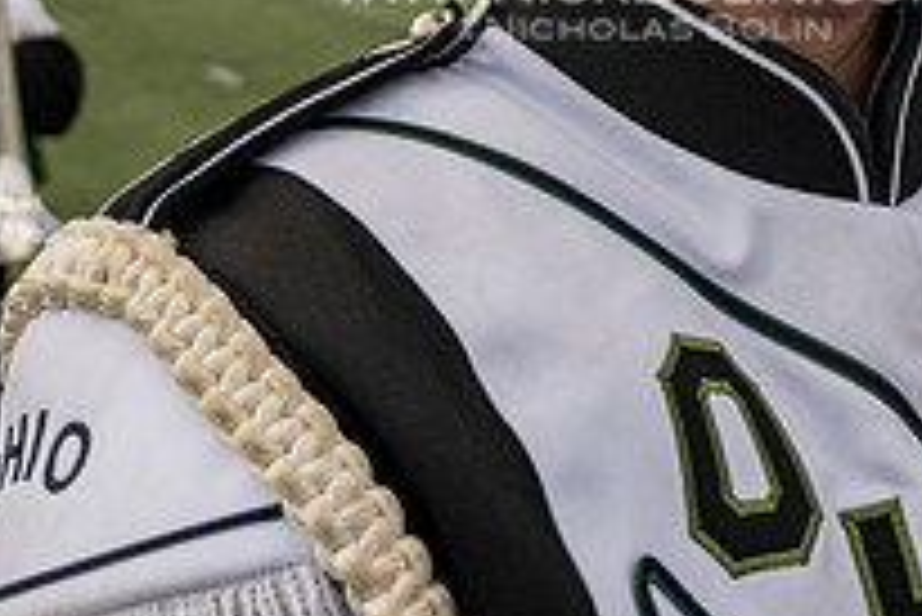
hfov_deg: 29.3
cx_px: 643
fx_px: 1743
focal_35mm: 68
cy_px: -173
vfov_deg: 18.7
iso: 320
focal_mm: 24
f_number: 4
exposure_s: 1/2000
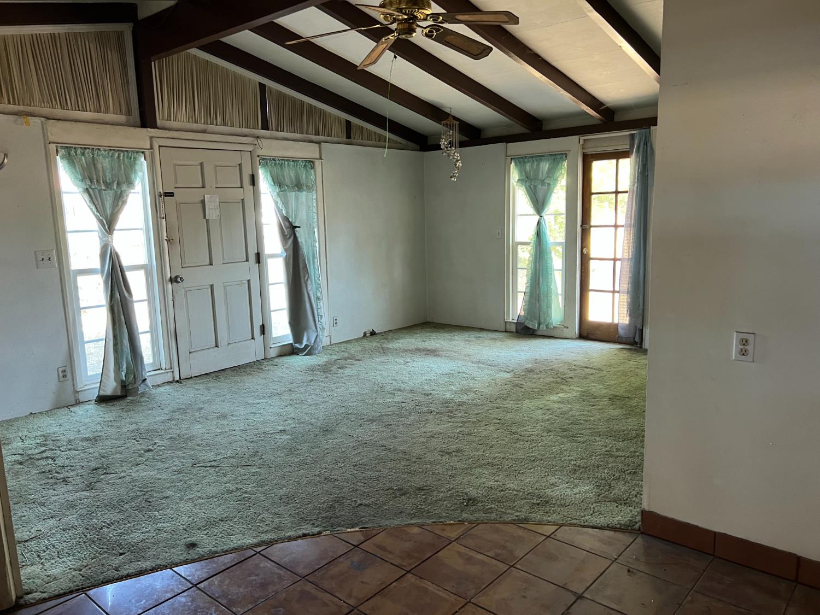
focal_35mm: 26
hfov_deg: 67.3
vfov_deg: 53.1
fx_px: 616
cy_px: 308
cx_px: 410
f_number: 1.5
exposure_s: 1/60
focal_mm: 5.7
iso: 160
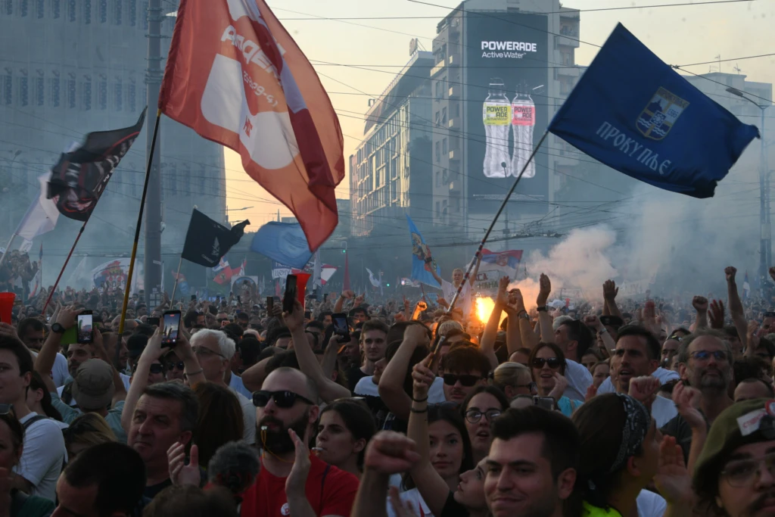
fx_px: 1507
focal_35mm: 70
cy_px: 258
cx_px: 388
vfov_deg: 19.5
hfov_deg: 28.8
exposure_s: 1/100
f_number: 13
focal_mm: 70
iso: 800
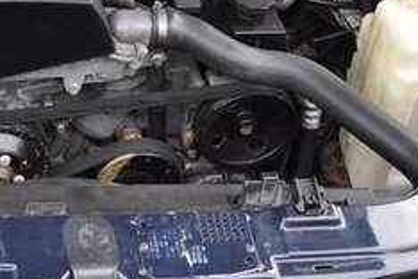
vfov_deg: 16.8
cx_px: 18
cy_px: -93
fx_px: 882
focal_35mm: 76
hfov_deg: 25.6
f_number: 6.3
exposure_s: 1/200
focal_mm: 18
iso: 640
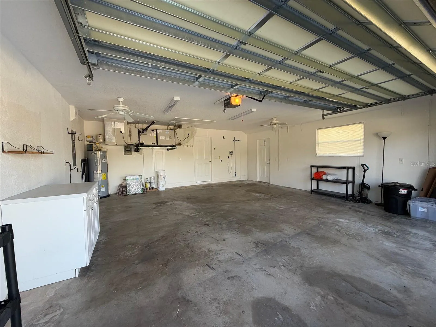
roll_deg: +1.3
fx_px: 176
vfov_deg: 85.7
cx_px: 218
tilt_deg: -2.4
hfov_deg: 102.1
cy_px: 164
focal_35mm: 14
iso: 125
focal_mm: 2.22
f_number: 2.2
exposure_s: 1/121
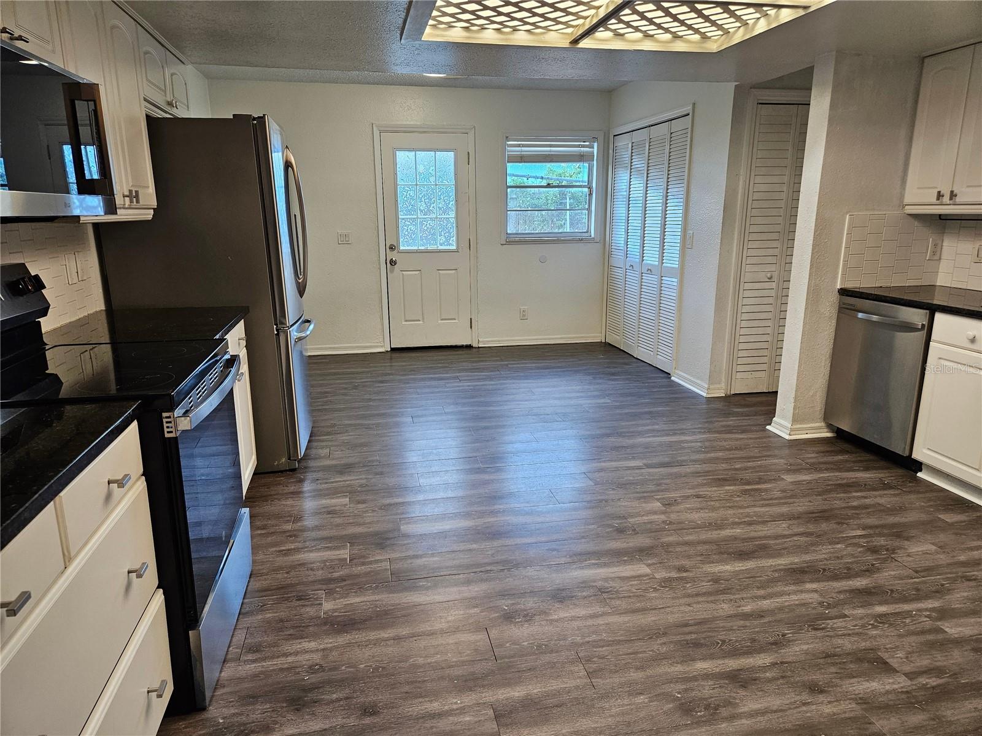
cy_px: 368
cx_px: 491
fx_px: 652
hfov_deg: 73.9
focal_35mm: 23
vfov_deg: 58.9
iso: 200
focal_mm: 5.4
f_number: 1.8
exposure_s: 1/120
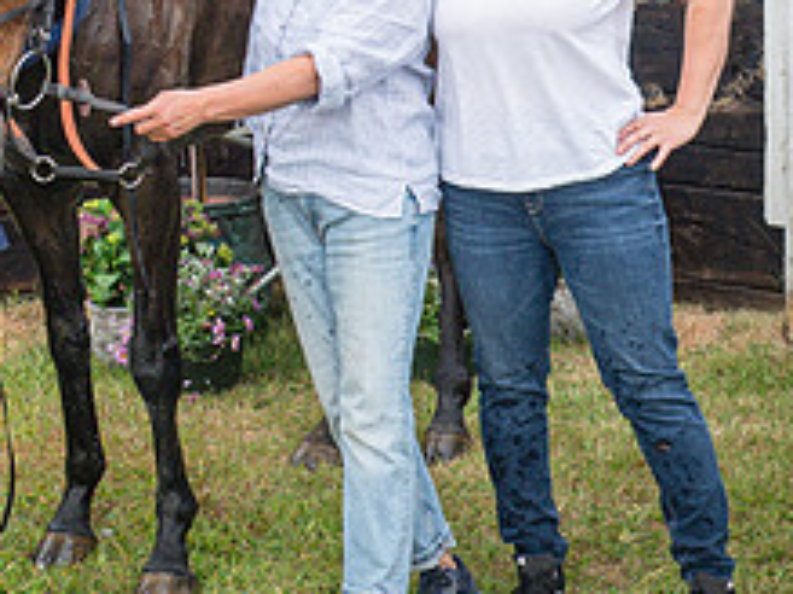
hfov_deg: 17.9
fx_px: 2450
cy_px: 54
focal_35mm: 107
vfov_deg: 13.7
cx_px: -27
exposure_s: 1/400
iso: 400
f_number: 5
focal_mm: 24
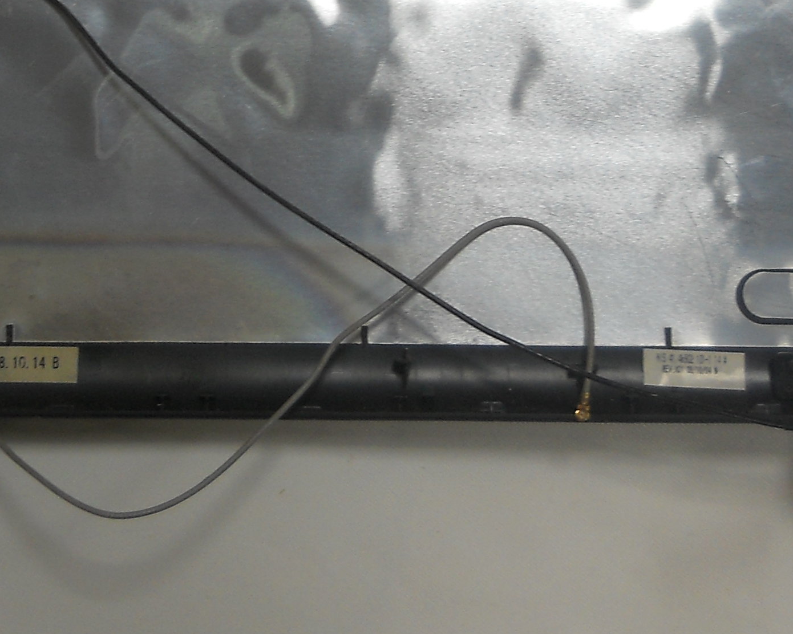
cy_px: -7
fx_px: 2206
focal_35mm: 94
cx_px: 209
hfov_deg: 20.2
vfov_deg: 16.0
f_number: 3.1
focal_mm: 6.72
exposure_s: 1/30
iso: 100
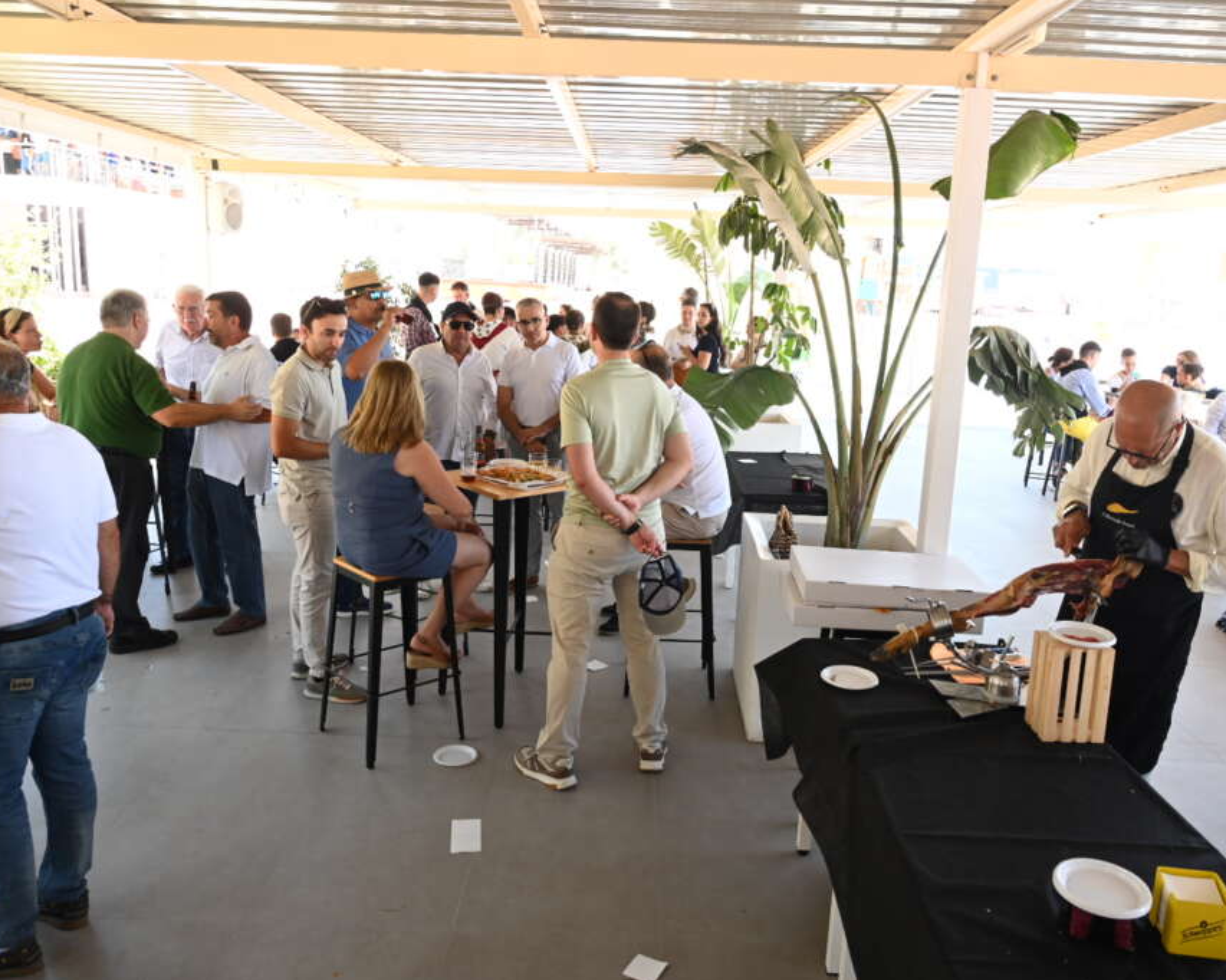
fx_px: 1016
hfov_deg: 61.9
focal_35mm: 28
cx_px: 703
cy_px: 485
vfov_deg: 51.5
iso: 400
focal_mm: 24
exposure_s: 1/125
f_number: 5
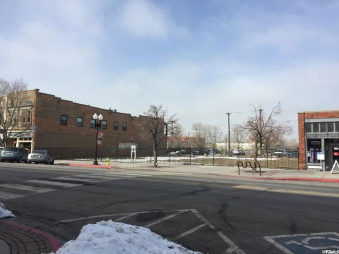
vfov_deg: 48.2
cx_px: 170
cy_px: 127
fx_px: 284
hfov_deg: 61.7
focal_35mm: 29
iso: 32
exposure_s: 1/1980
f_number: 2.2
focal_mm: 4.15
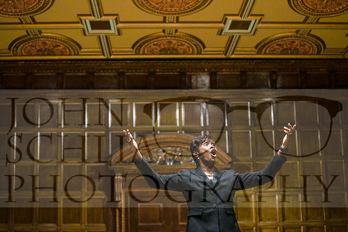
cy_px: 116
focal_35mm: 75
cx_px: 174
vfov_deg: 18.2
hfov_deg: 27.1
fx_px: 723
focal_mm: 70
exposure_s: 1/1600
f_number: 3.2
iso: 6400
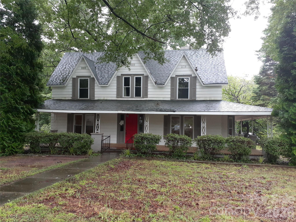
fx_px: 231
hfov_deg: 65.3
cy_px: 111
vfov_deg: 51.4
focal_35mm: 27
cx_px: 148
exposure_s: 1/60
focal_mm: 3.6
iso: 125
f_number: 1.9
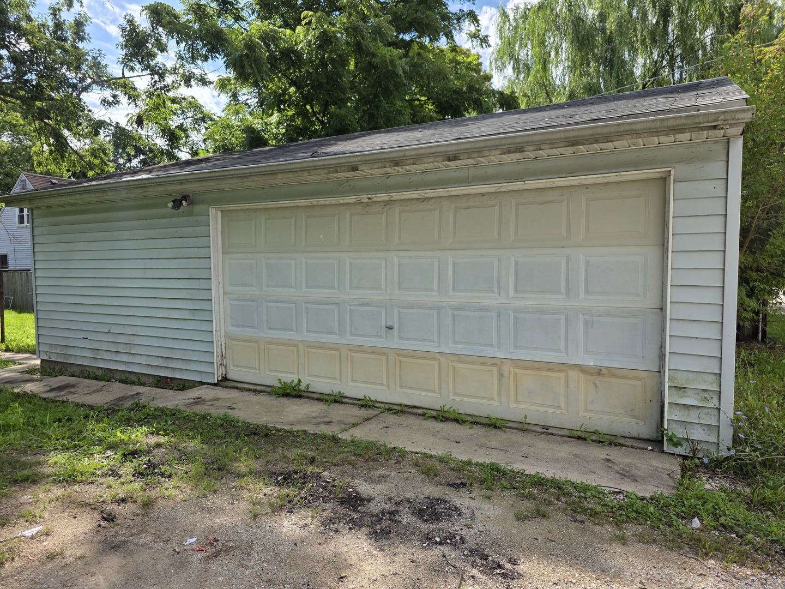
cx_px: 392
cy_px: 294
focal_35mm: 23
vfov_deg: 58.9
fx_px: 522
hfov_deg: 73.9
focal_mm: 6.3
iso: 80
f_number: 1.7
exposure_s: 1/3972
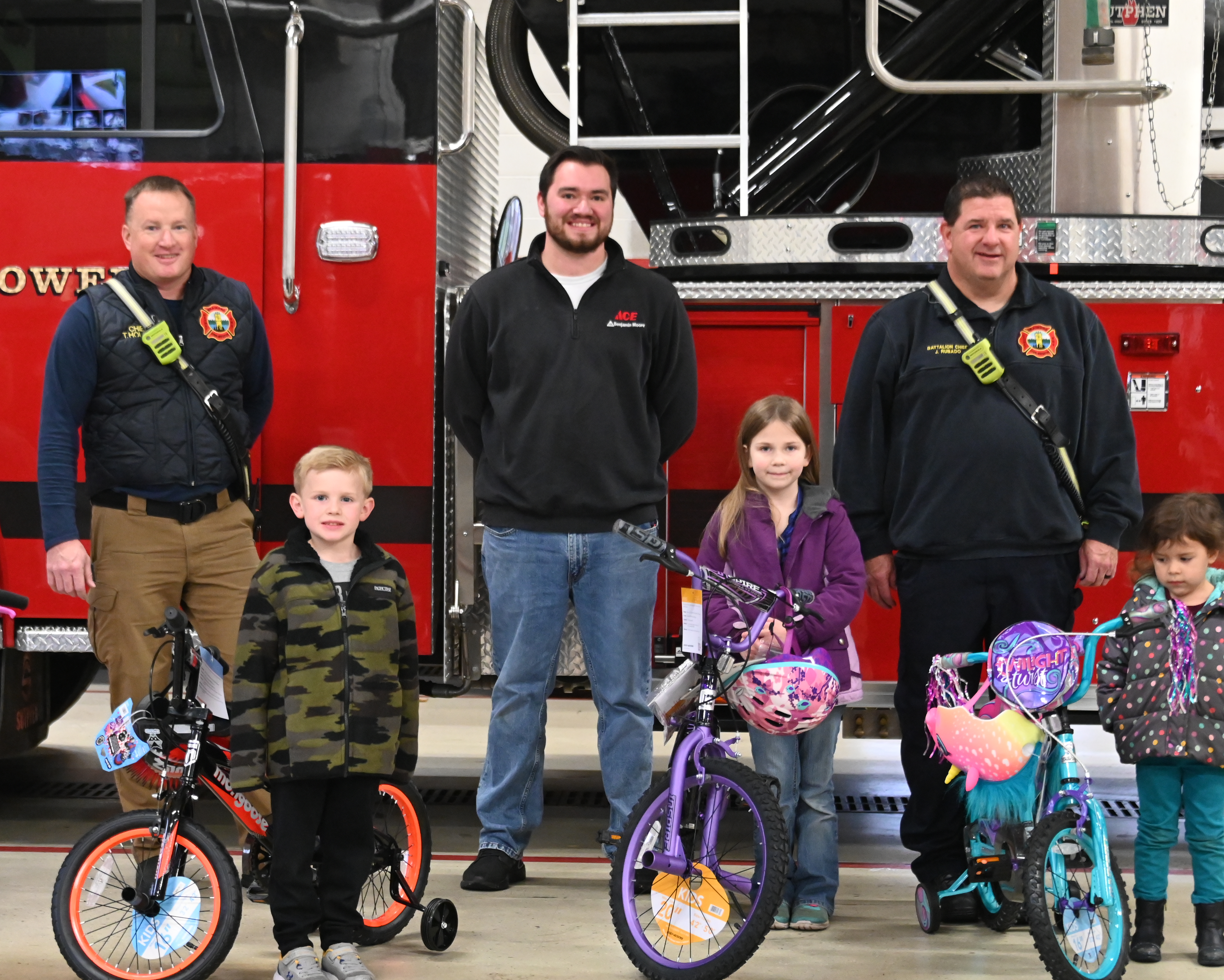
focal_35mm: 86
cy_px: 523
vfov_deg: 17.9
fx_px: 3116
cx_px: 439
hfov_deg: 22.2
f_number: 4.8
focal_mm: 65
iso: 6400
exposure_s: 1/60
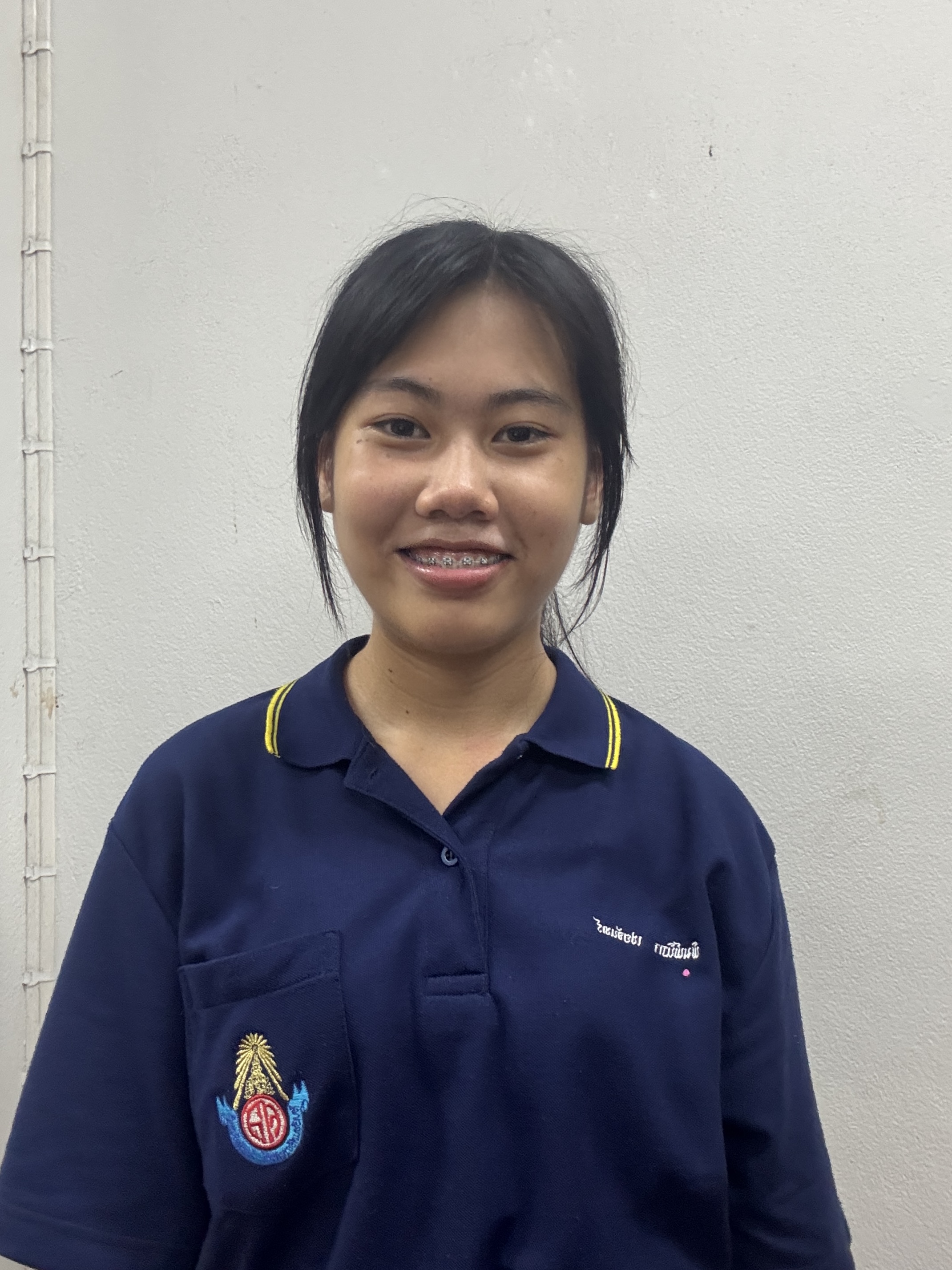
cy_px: 635
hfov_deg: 46.8
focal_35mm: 30
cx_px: 476
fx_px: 1100
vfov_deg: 60.0
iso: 250
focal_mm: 2.69
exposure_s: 1/50
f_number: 1.9
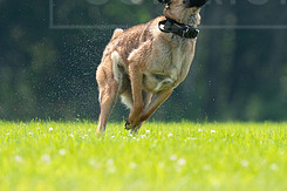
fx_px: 9018
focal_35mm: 1132
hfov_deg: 1.8
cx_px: 162
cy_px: 10
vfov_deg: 1.2
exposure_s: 1/4000
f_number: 6.3
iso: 2500
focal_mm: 478
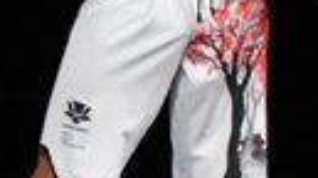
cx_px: 738
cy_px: -27
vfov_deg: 0.8
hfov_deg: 1.4
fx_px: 12751
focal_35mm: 1515
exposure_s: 1/400
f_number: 5.6
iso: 3200
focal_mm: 160
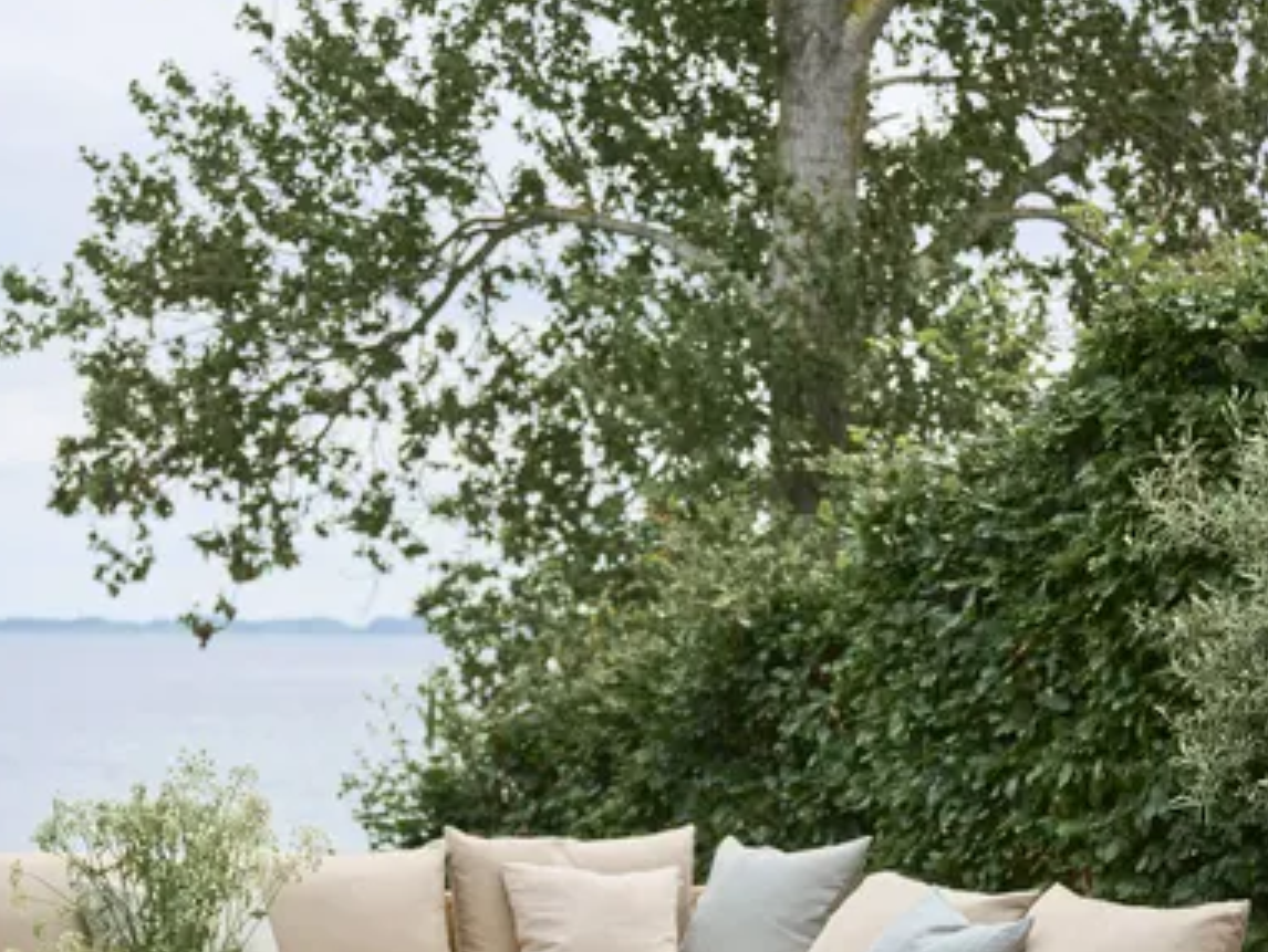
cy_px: 760
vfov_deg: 17.1
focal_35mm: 86
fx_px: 3152
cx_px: 684
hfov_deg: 22.7
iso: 100
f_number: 2.8
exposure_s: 1/1250
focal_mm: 38
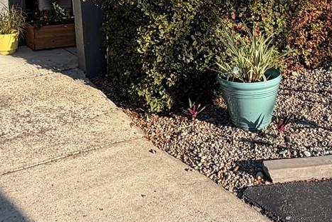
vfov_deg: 25.5
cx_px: 193
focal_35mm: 50
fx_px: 461
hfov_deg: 39.5
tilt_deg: -3.8
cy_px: -7
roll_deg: +1.5
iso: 40
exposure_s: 1/742
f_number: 2.2
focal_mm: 2.22
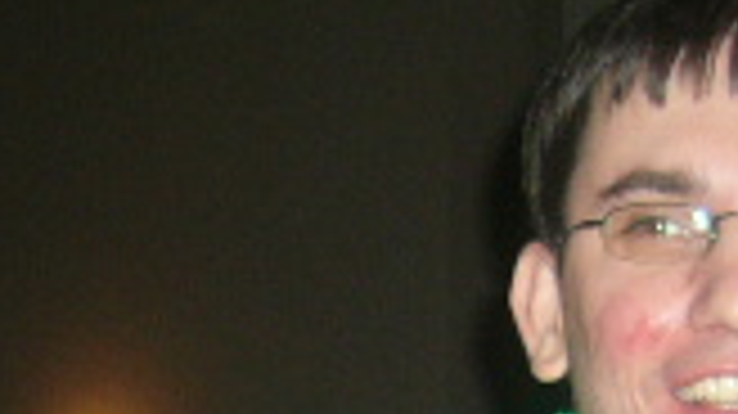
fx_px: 2914
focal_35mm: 149
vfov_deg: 7.9
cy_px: 711
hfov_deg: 14.3
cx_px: 63
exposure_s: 1/60
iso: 150
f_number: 2.8
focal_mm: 5.8
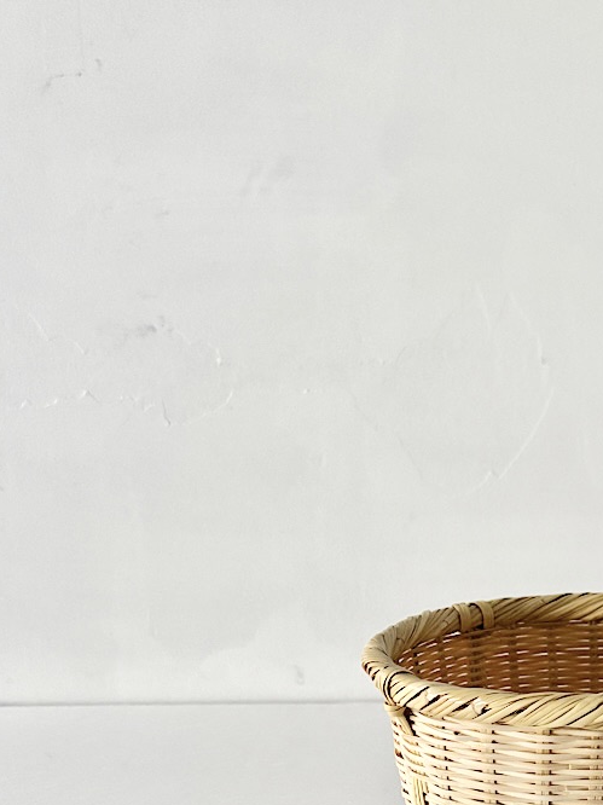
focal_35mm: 50
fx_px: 1162
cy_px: 580
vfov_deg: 37.5
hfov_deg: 27.8
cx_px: 568
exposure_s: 1/60
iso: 500
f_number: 1.6
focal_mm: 5.96
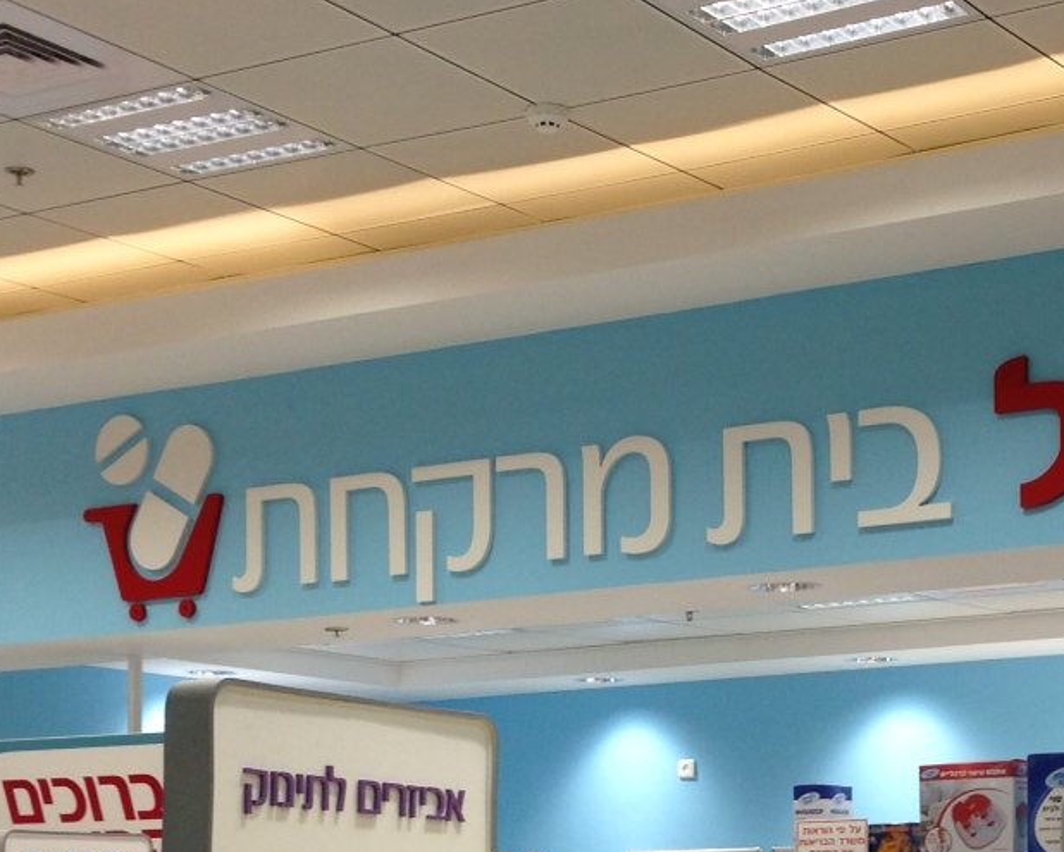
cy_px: 855
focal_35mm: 85
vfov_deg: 17.6
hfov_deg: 22.3
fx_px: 2678
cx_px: 787
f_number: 2.4
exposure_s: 1/60
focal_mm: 4.13
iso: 50
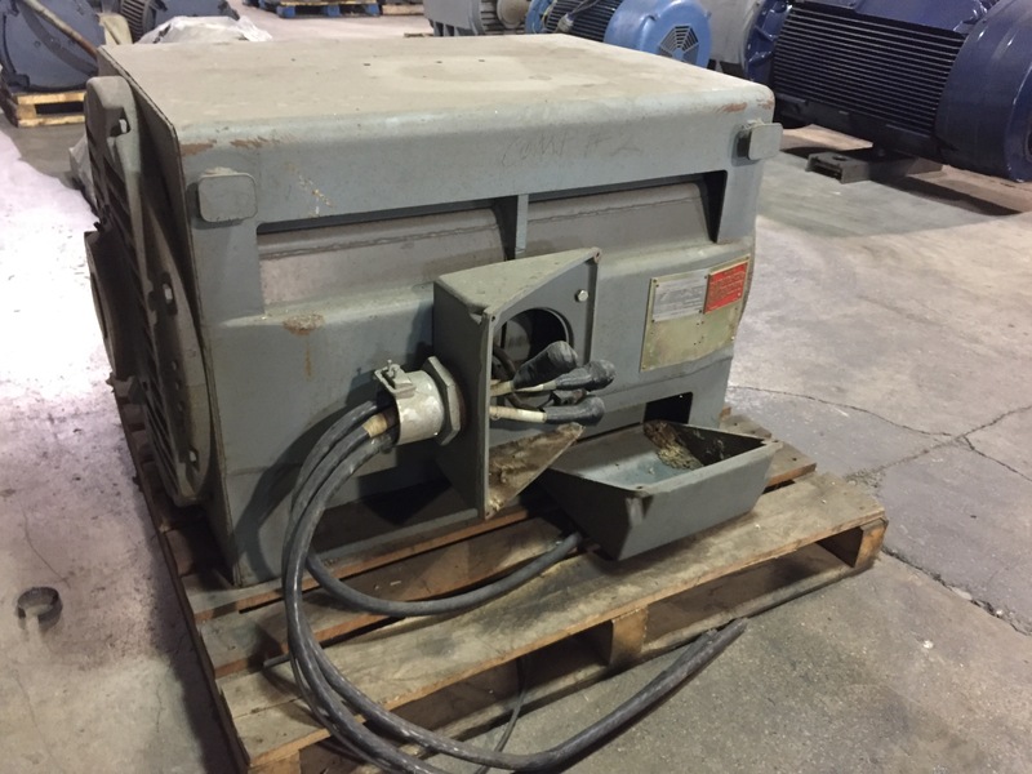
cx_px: 516
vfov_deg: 48.2
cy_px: 387
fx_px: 865
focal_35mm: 29
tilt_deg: -29.2
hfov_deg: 61.7
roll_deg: -3.3
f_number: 2.2
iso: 250
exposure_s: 1/15
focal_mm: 4.15
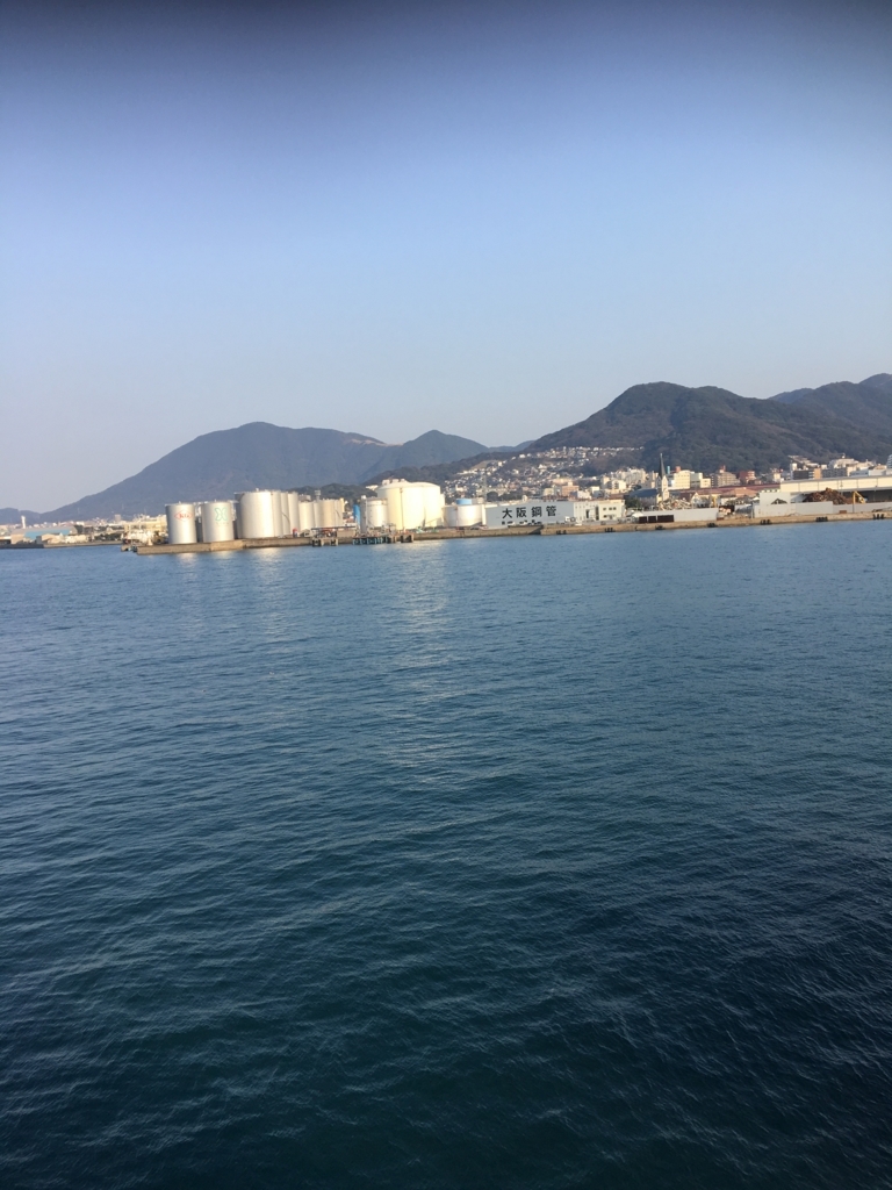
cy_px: 595
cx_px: 446
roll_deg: +4.3
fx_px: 996
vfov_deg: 61.7
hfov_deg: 48.2
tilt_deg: -5.2
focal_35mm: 29
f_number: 2.2
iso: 25
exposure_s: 1/950
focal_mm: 4.15
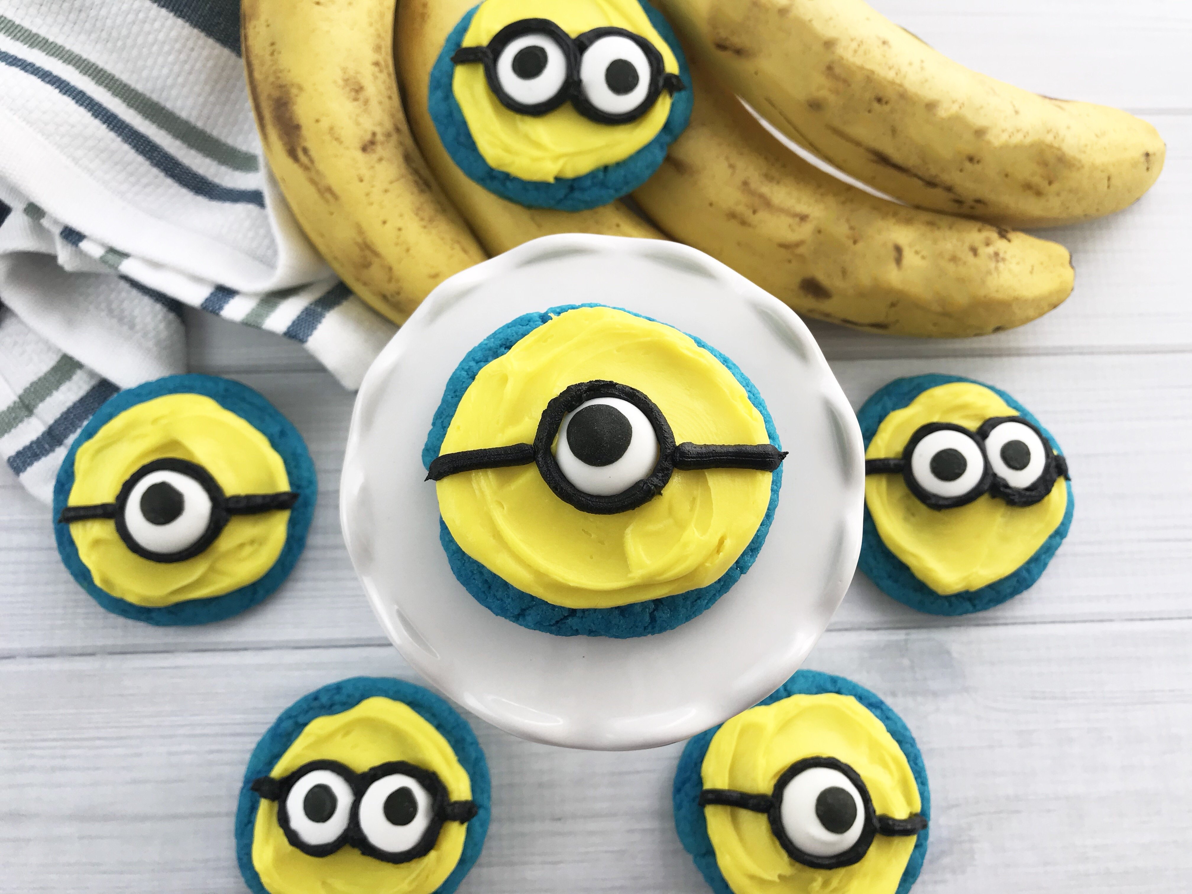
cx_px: 596
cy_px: 447
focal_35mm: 28
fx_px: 964
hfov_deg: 63.4
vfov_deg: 49.7
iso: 20
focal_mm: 3.99
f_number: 1.8
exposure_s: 1/359
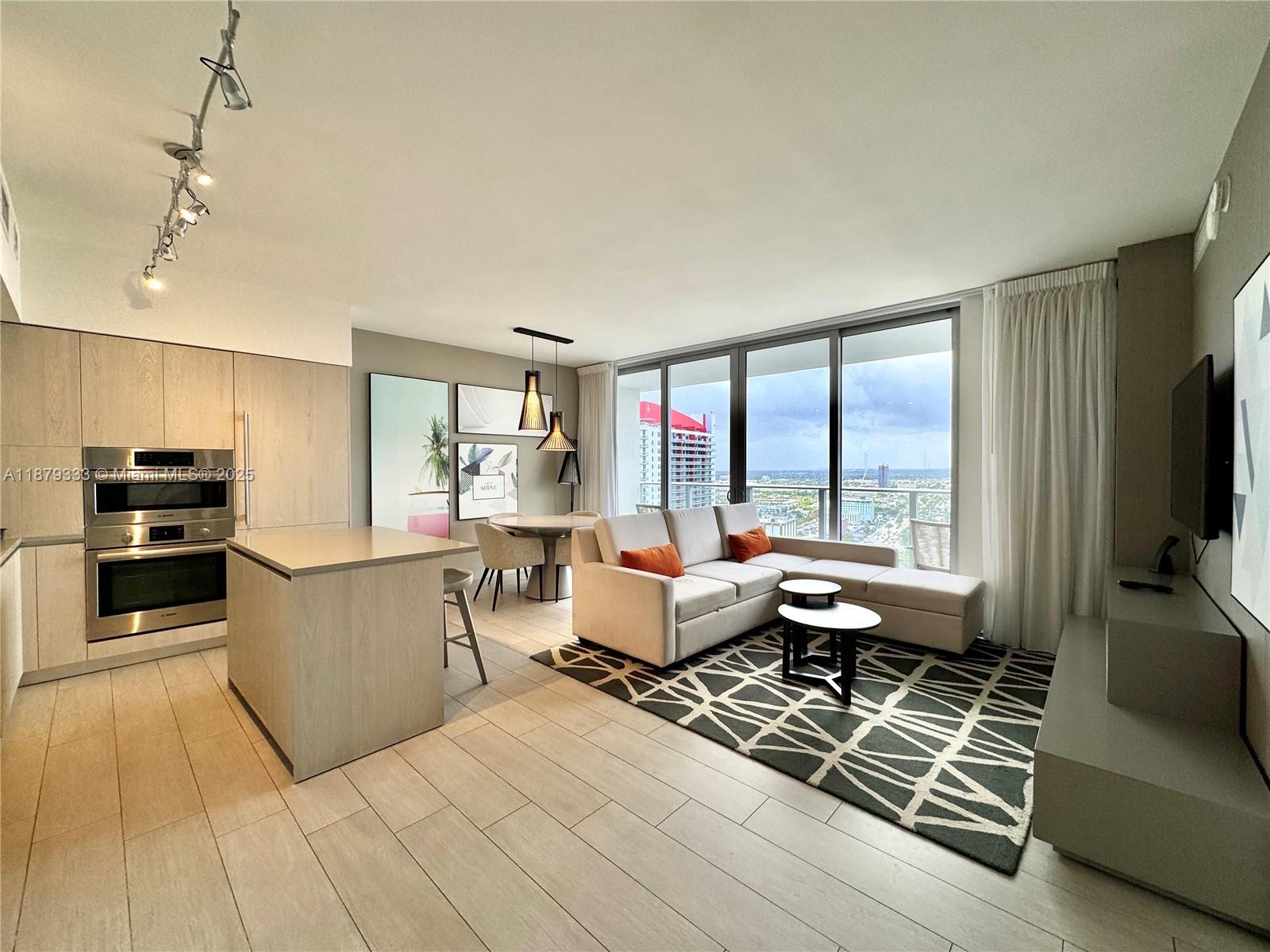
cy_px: 476
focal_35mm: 14
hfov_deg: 102.1
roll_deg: -0.4
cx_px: 635
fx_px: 514
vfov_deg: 85.7
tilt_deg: -0.8
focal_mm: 2.22
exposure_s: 1/163
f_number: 2.2
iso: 40
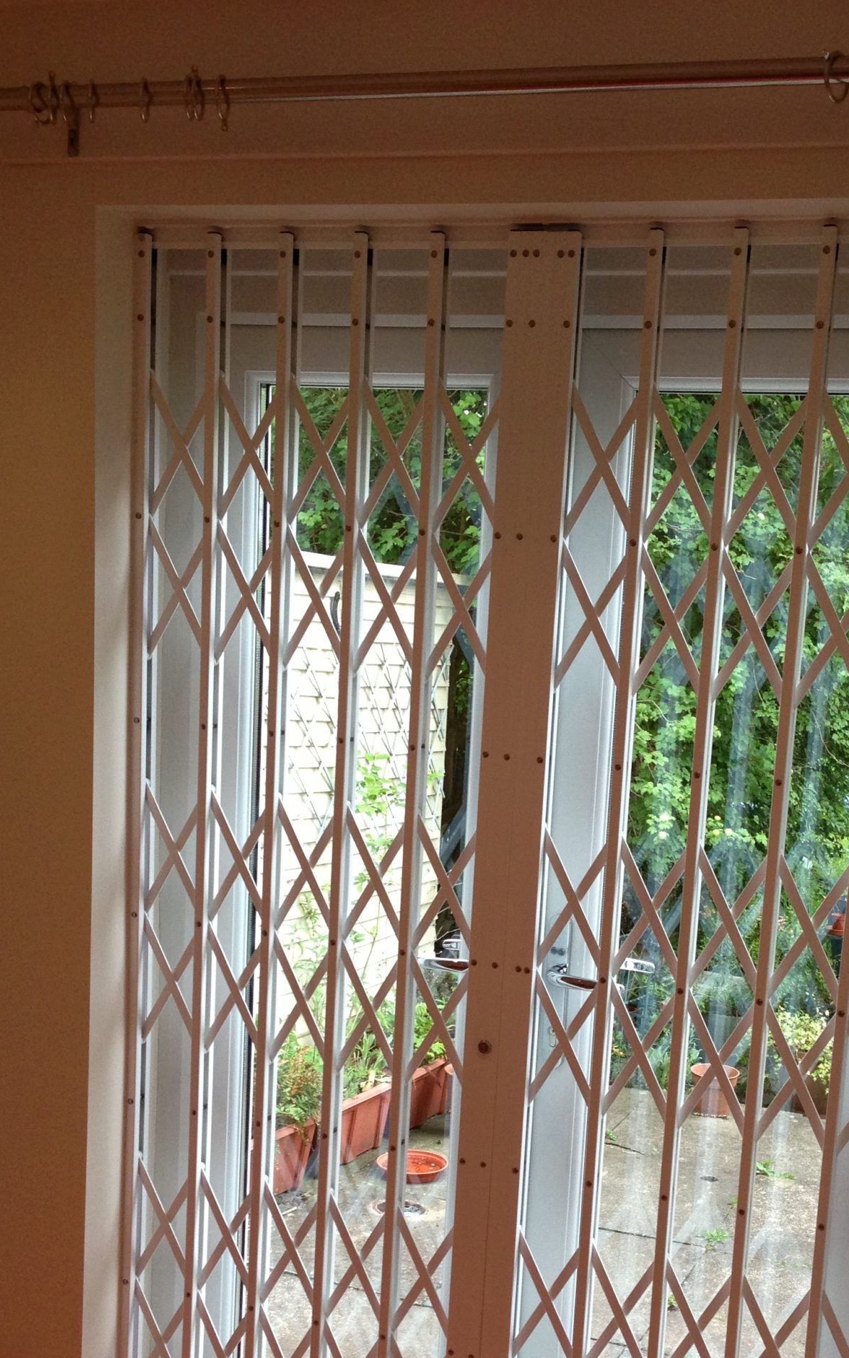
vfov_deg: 42.1
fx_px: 1740
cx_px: 540
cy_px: 893
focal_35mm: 47
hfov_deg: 27.3
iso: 125
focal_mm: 4.13
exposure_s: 1/120
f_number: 2.4
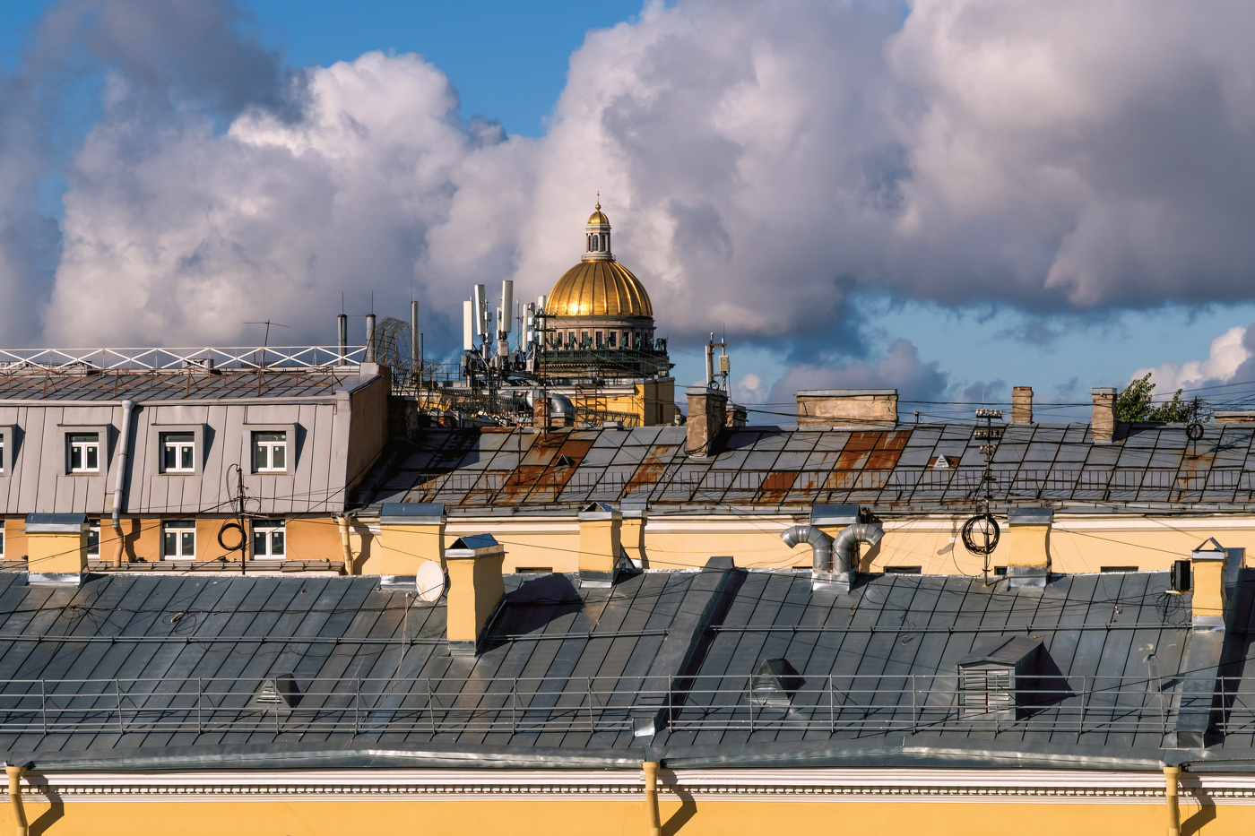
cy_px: 418
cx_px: 628
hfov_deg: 15.0
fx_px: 4775
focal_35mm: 137
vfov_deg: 10.0
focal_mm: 90
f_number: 10
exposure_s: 1/1600
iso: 400
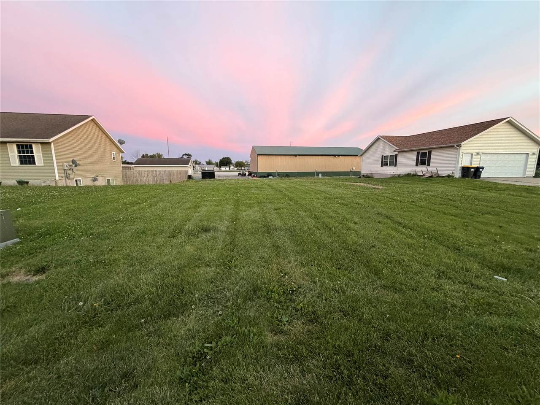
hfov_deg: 102.1
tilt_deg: -8.8
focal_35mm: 14
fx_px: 218
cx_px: 270
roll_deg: +0.5
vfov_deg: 85.7
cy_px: 202
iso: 400
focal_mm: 2.22
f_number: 2.2
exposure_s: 1/60
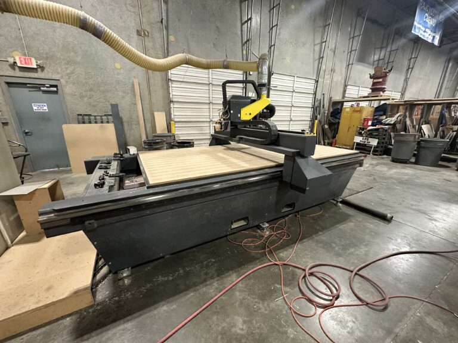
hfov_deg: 102.1
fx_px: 185
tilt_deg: -16.8
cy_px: 172
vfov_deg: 85.7
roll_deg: +0.2
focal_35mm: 14
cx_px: 229
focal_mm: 2.22
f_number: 2.2
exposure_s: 1/60
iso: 400
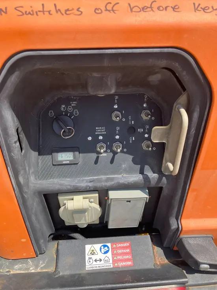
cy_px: 145
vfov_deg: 63.4
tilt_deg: -46.3
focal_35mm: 28
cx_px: 108
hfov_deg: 49.8
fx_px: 234
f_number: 1.8
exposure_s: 1/1012
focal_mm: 3.99
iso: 32
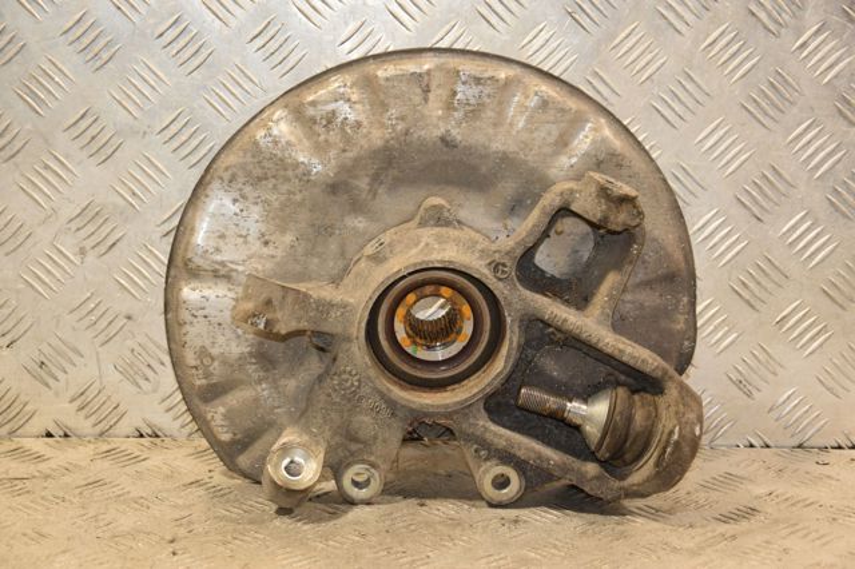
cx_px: 428
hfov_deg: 26.0
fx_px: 1851
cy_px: 284
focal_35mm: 78
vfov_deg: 17.5
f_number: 5
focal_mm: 52
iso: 800
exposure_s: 1/125
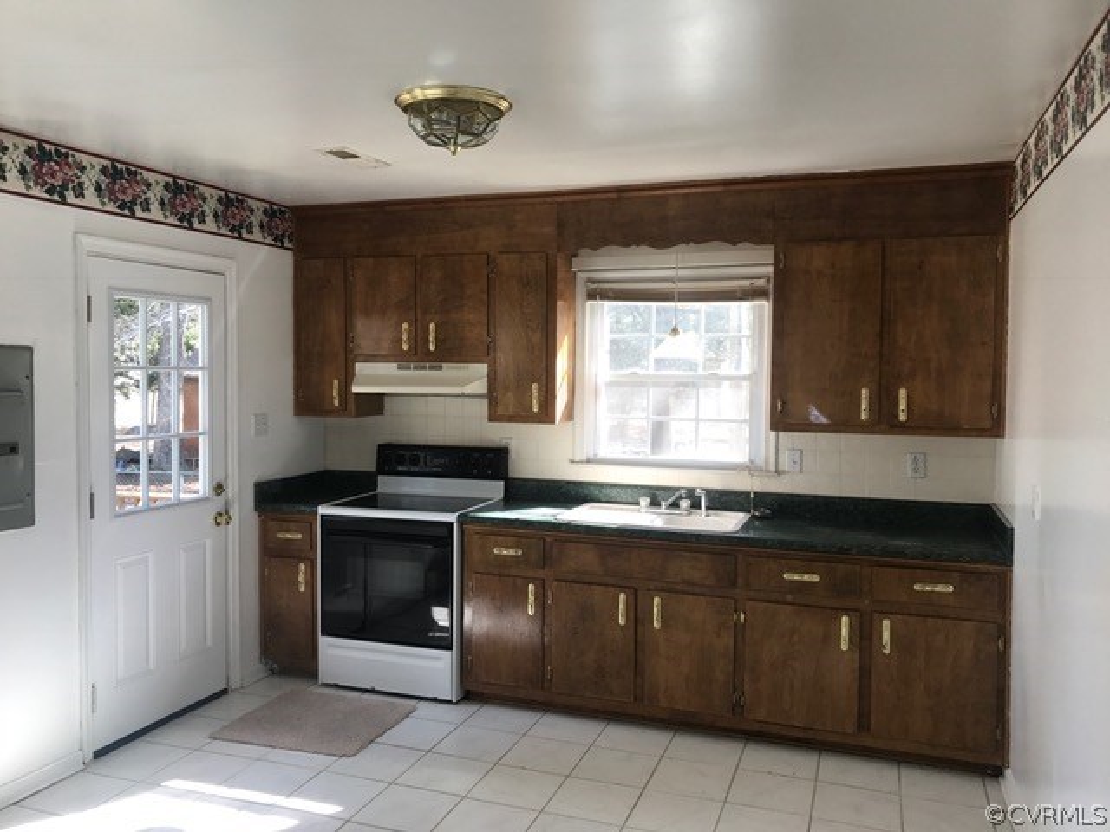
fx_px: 898
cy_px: 416
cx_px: 555
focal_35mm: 28
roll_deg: +0.0
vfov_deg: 49.7
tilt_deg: -3.6
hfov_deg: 63.4
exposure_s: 1/60
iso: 20
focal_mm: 3.99
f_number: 1.8
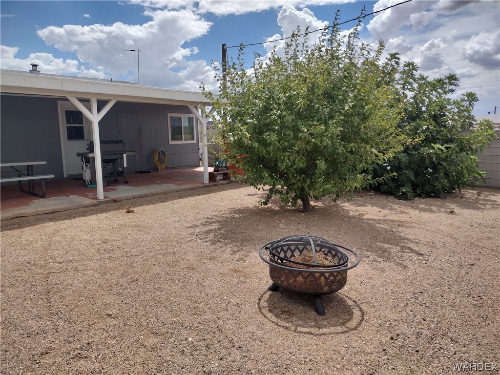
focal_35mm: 27
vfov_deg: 51.4
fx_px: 390
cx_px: 250
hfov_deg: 65.3
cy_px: 188
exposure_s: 1/4435
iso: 100
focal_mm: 4.71
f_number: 1.7
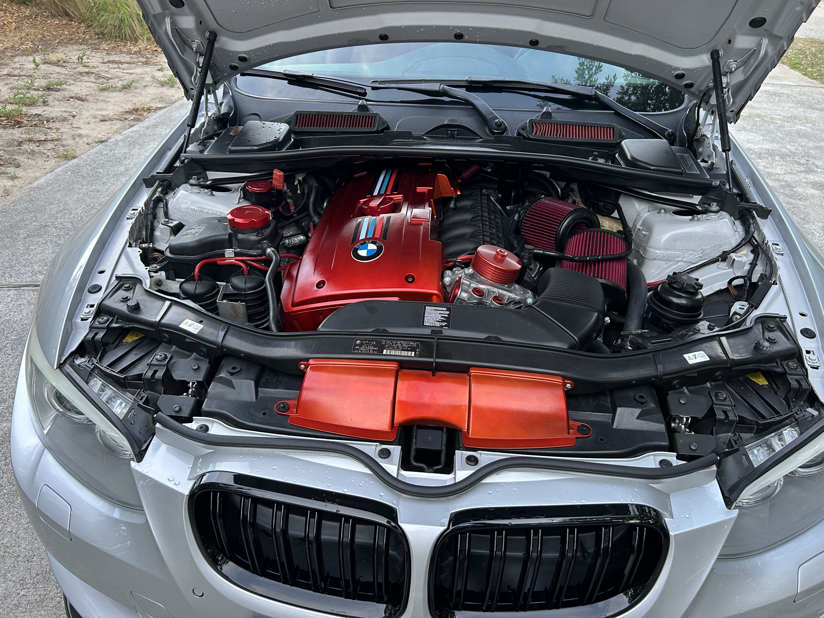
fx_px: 619
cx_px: 412
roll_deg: +1.1
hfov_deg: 67.3
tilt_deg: -31.1
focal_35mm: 26
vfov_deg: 53.1
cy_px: 309
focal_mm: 5.7
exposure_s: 1/84
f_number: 1.5
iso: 125
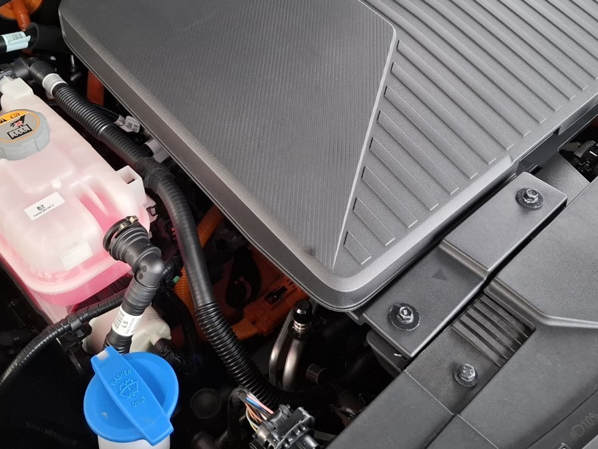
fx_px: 639
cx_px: 309
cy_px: 128
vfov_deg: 37.9
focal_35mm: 37
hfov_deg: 50.1
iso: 320
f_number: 1.8
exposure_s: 1/50
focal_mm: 5.54
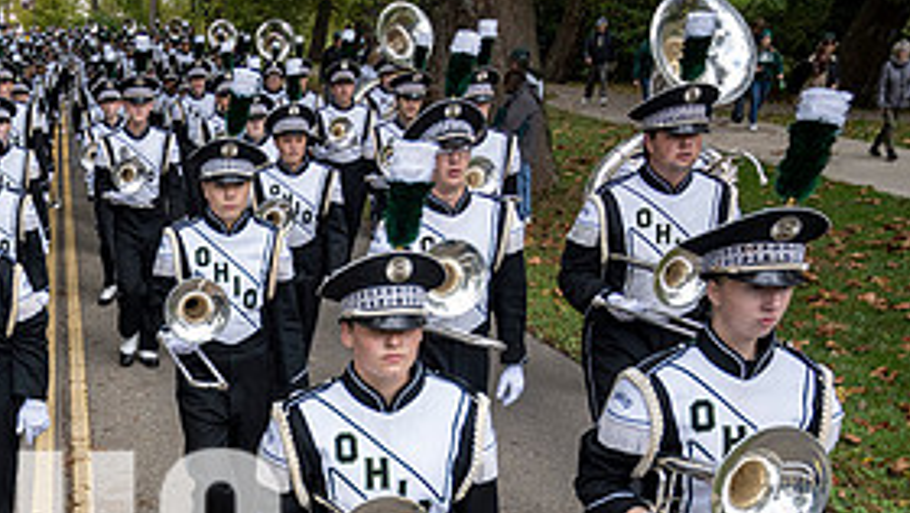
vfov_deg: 21.6
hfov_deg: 36.5
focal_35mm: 52
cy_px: 602
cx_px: 36
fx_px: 1256
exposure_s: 1/1000
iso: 500
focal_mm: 24
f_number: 4
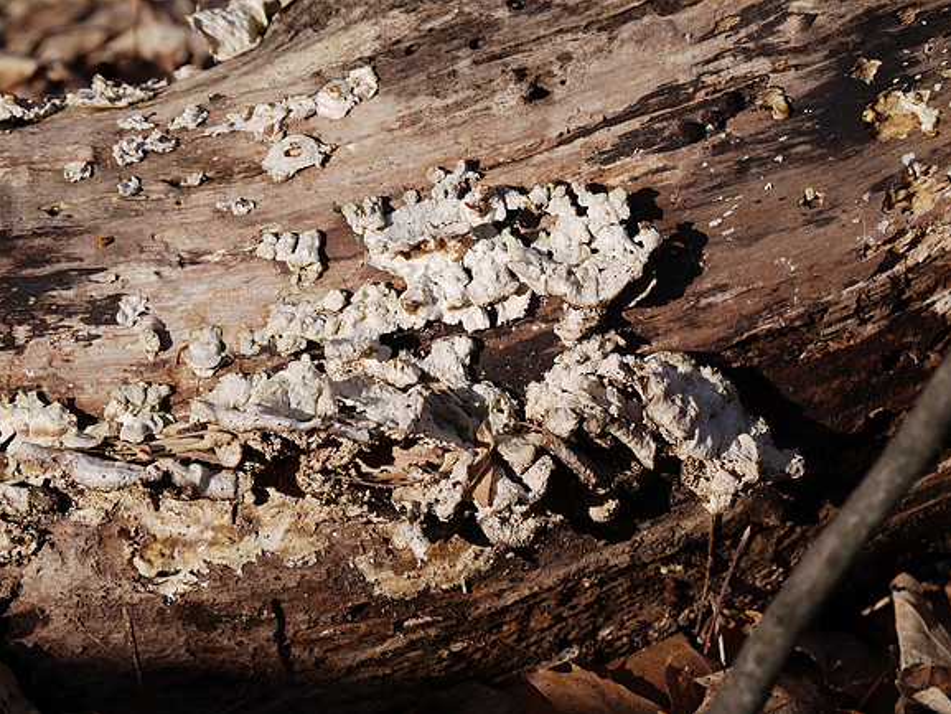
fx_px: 5523
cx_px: 476
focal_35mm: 201
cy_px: 357
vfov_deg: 7.4
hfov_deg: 9.8
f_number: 7.1
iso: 100
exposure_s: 1/400
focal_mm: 100
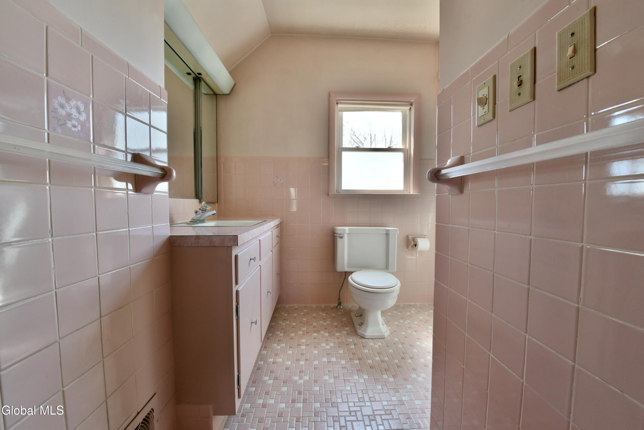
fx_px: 251
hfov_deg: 104.2
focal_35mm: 14
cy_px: 215
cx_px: 322
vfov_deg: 81.3
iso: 800
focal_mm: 14
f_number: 11
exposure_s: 1/40
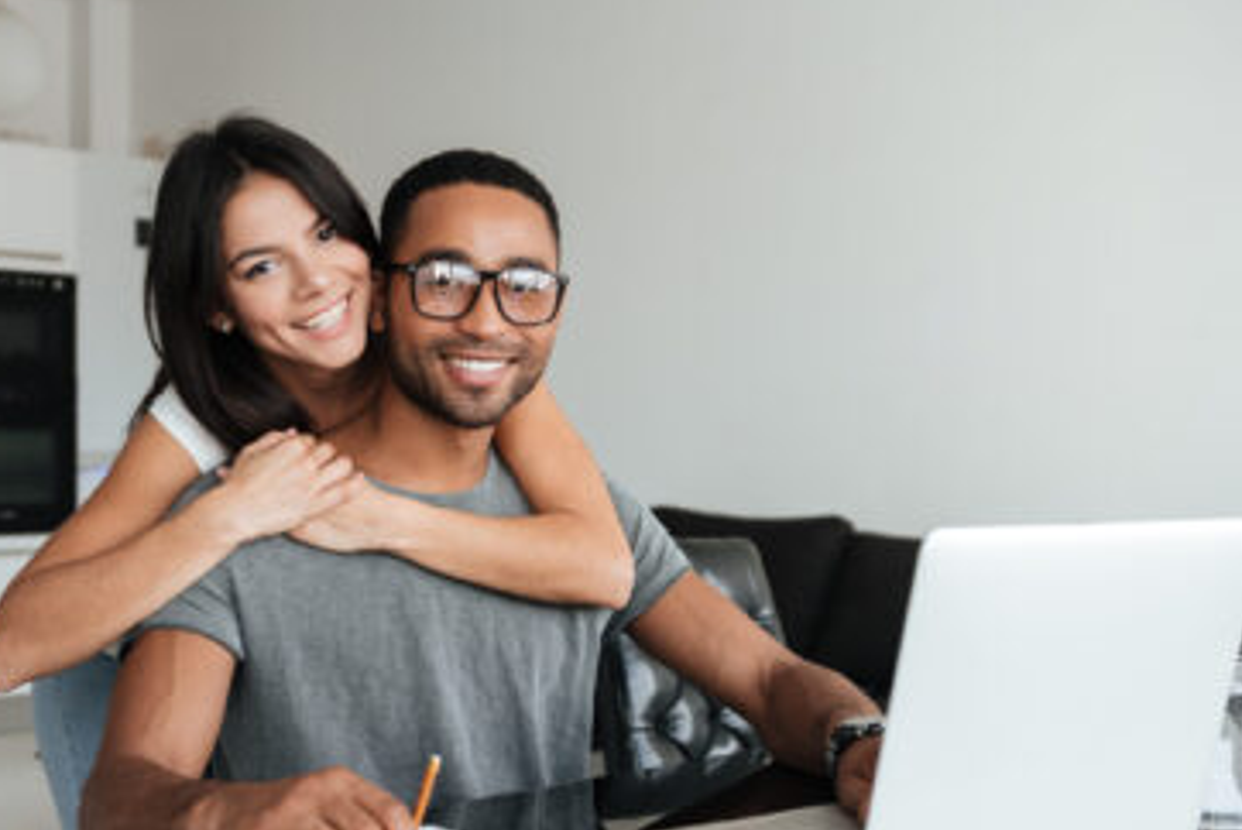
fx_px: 1830
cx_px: 446
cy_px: 477
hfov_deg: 37.2
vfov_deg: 25.5
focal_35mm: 53
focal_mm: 40
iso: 320
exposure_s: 1/160
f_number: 3.2
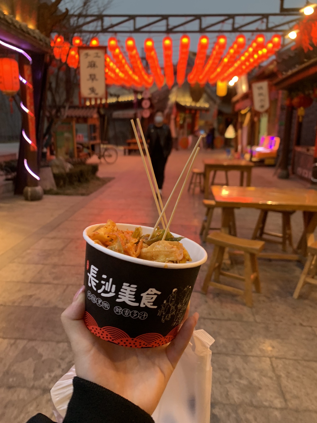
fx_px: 317
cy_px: 212
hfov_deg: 53.1
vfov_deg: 67.3
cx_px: 158
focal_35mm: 26
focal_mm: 4.25
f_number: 1.8
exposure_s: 1/50
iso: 250
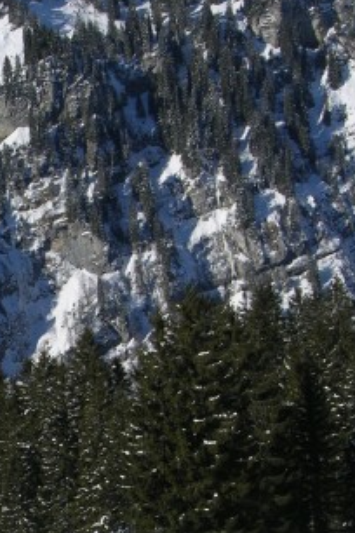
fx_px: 2085
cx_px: -80
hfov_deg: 9.6
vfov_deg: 14.5
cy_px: 427
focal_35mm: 141
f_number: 6.9
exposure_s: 1/417
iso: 50
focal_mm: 13.7
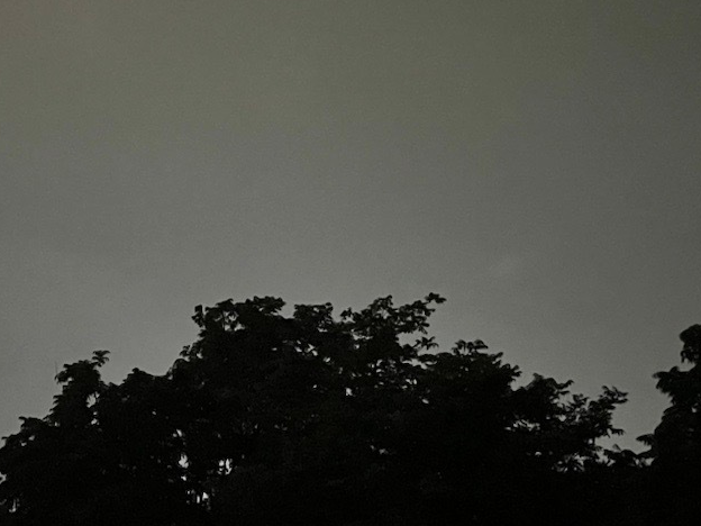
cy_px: 334
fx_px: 1215
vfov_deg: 24.3
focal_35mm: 60
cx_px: 239
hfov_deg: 31.9
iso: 8000
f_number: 1.5
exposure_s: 1/15
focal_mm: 5.7
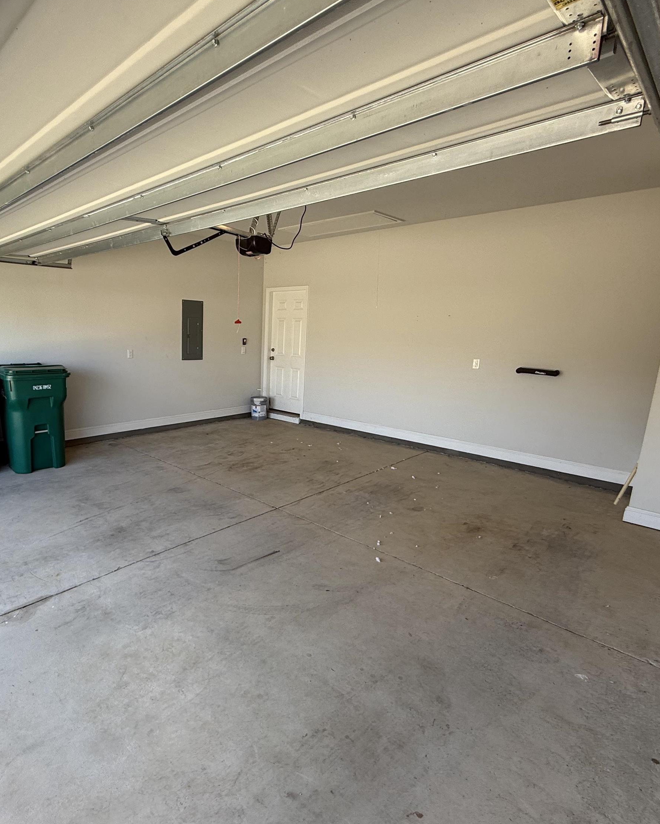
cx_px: 250
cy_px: 424
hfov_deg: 69.8
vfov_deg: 83.3
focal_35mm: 19
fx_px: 464
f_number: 2.2
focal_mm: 2.22
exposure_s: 1/135
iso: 50
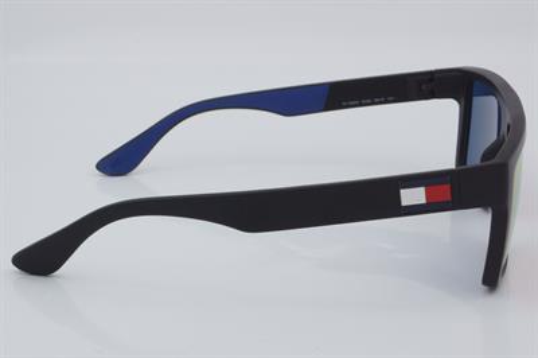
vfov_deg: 18.2
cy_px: 179
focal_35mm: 75
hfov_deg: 27.0
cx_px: 269
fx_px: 1120
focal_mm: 50
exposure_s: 1/4
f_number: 32
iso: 100
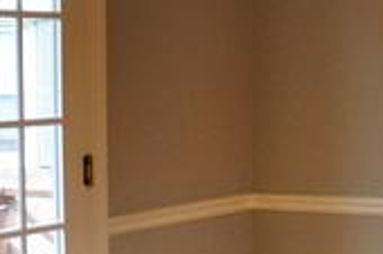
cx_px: 559
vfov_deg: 11.2
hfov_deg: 15.6
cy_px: 162
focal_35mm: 122
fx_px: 1297
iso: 400
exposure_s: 1/20
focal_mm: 18
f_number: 6.3
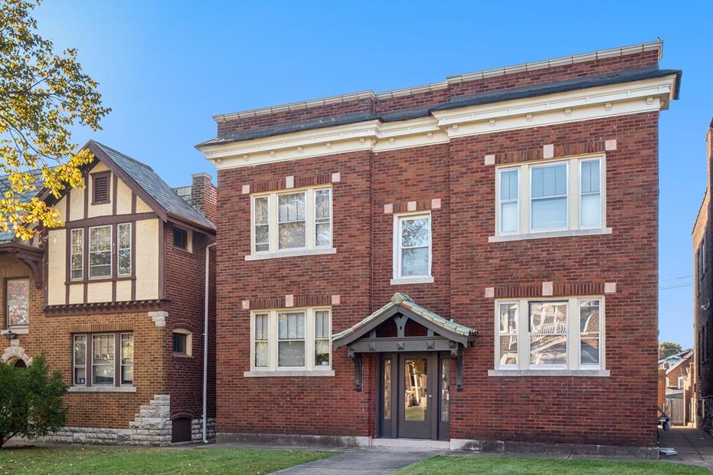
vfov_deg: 39.9
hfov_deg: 57.2
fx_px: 653
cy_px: 255
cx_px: 379
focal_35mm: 33
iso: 400
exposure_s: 1/60
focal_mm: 15
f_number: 8
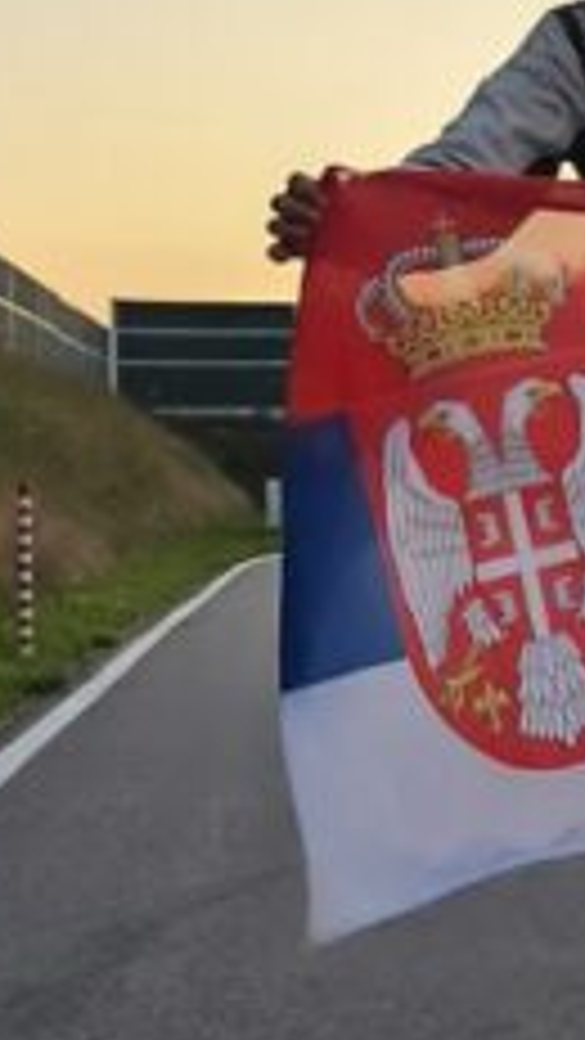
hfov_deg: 10.6
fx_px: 3060
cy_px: 468
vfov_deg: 19.3
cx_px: 801
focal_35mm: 111
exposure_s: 1/180
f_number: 1.7
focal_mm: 6.3
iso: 50
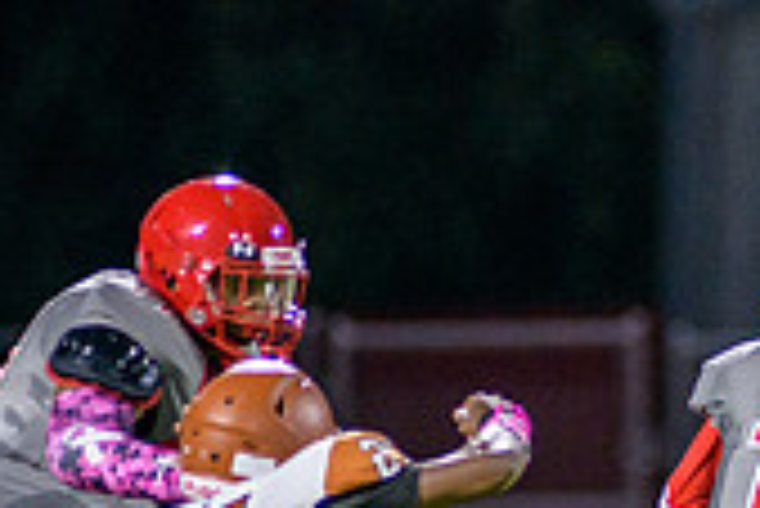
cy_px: 510
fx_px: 21741
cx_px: 684
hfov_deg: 2.0
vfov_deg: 1.3
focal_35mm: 1029
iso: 2000
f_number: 2.8
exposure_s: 1/500
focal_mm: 300
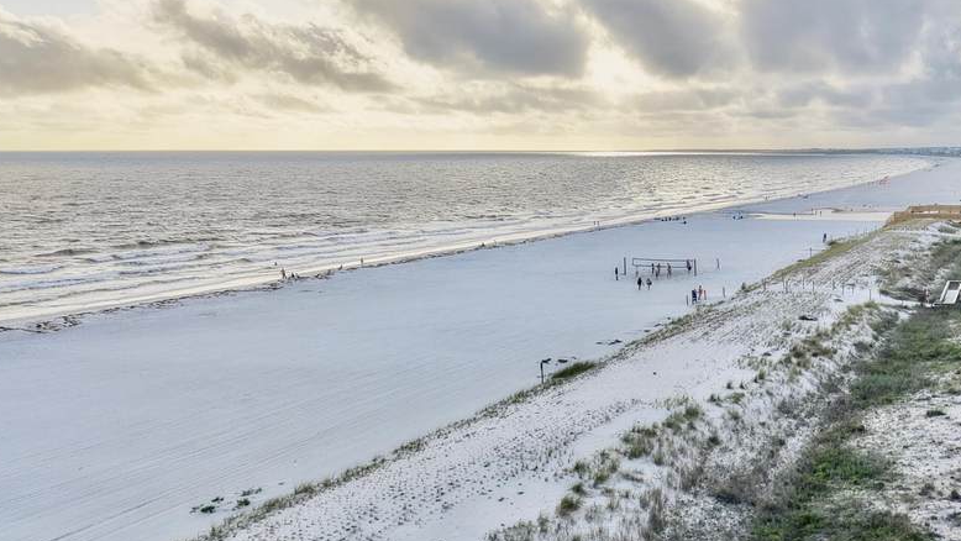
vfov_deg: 27.3
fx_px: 1096
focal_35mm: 43
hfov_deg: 45.2
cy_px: 409
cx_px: 752
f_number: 1.8
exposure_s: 1/1600
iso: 400
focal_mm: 8.67
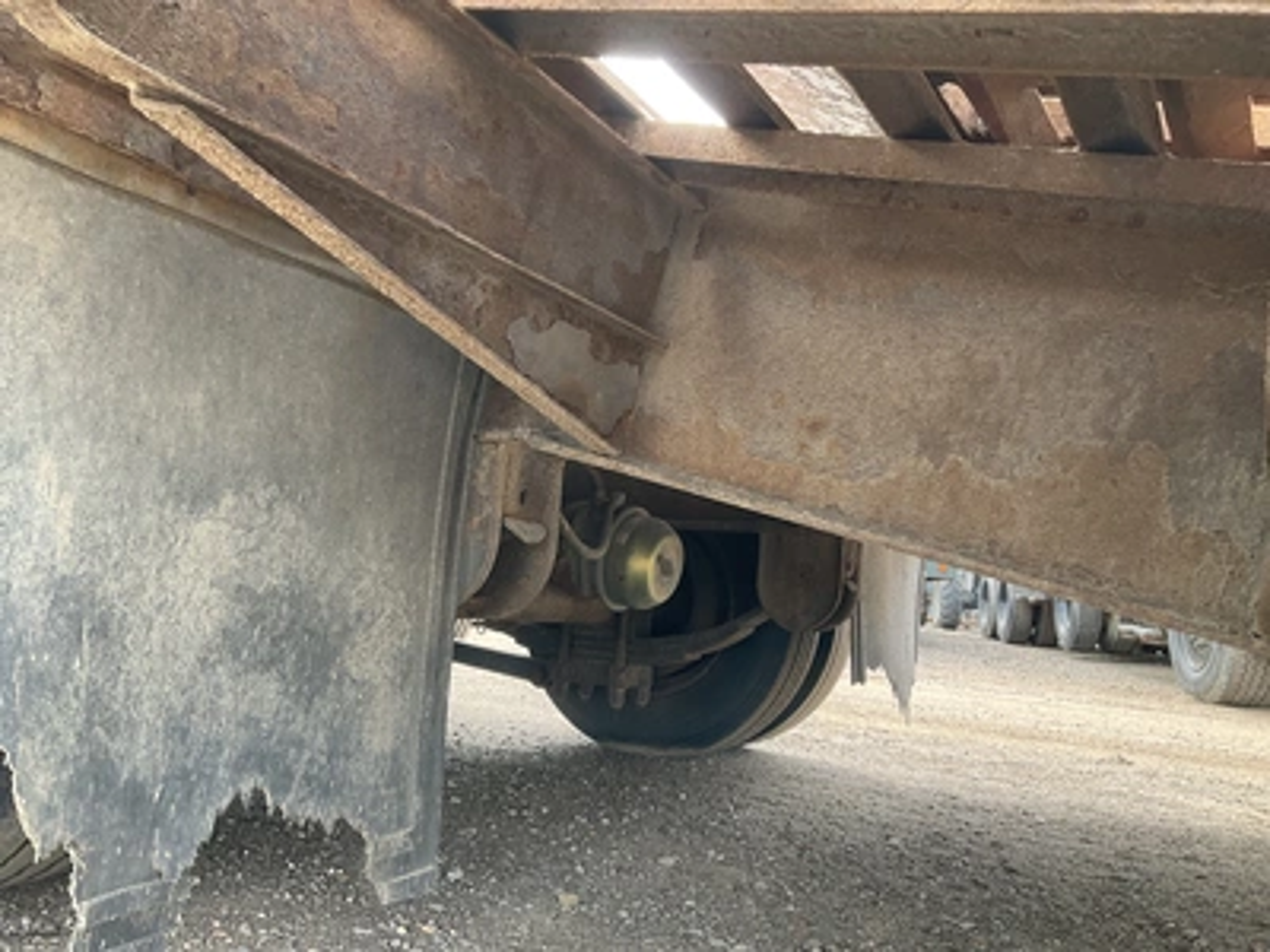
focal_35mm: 29
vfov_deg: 48.2
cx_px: 635
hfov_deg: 61.7
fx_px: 1064
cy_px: 476
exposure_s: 1/122
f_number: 1.8
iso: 40
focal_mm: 3
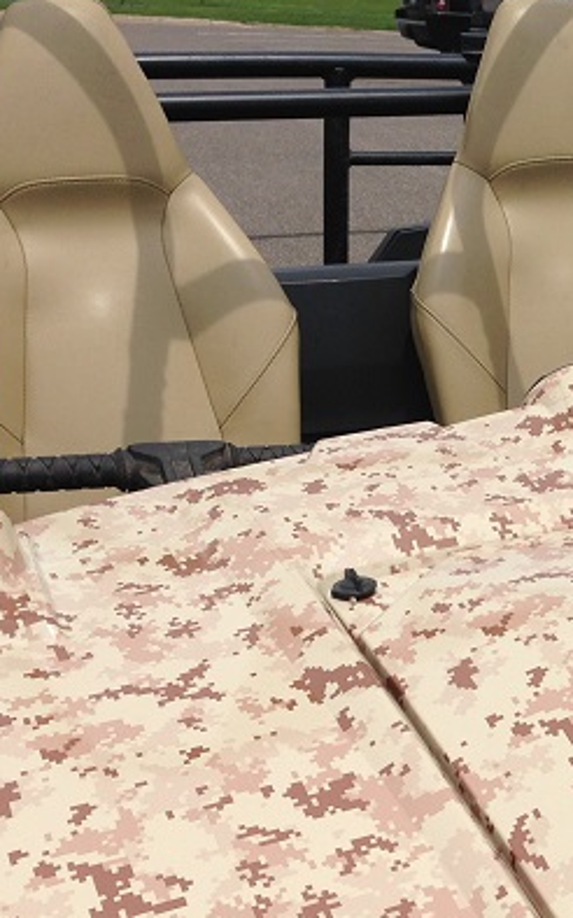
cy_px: 617
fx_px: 1775
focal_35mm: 71
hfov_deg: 17.5
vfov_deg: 28.8
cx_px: 689
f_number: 2.4
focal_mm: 4.12
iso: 50
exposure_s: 1/3195
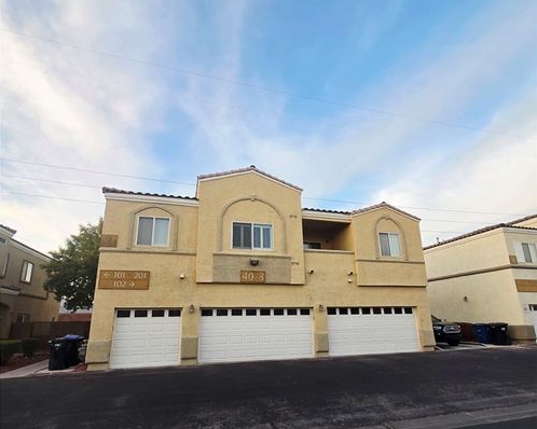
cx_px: 268
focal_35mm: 17
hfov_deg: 89.7
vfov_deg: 76.5
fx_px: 270
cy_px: 246
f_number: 2.2
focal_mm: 2.2
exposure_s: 1/169
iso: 50
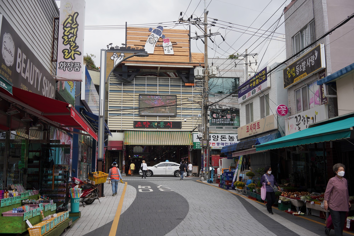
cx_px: 177
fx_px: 344
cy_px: 118
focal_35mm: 35
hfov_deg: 54.4
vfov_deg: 37.9
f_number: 13
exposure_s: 1/100
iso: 200
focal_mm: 35
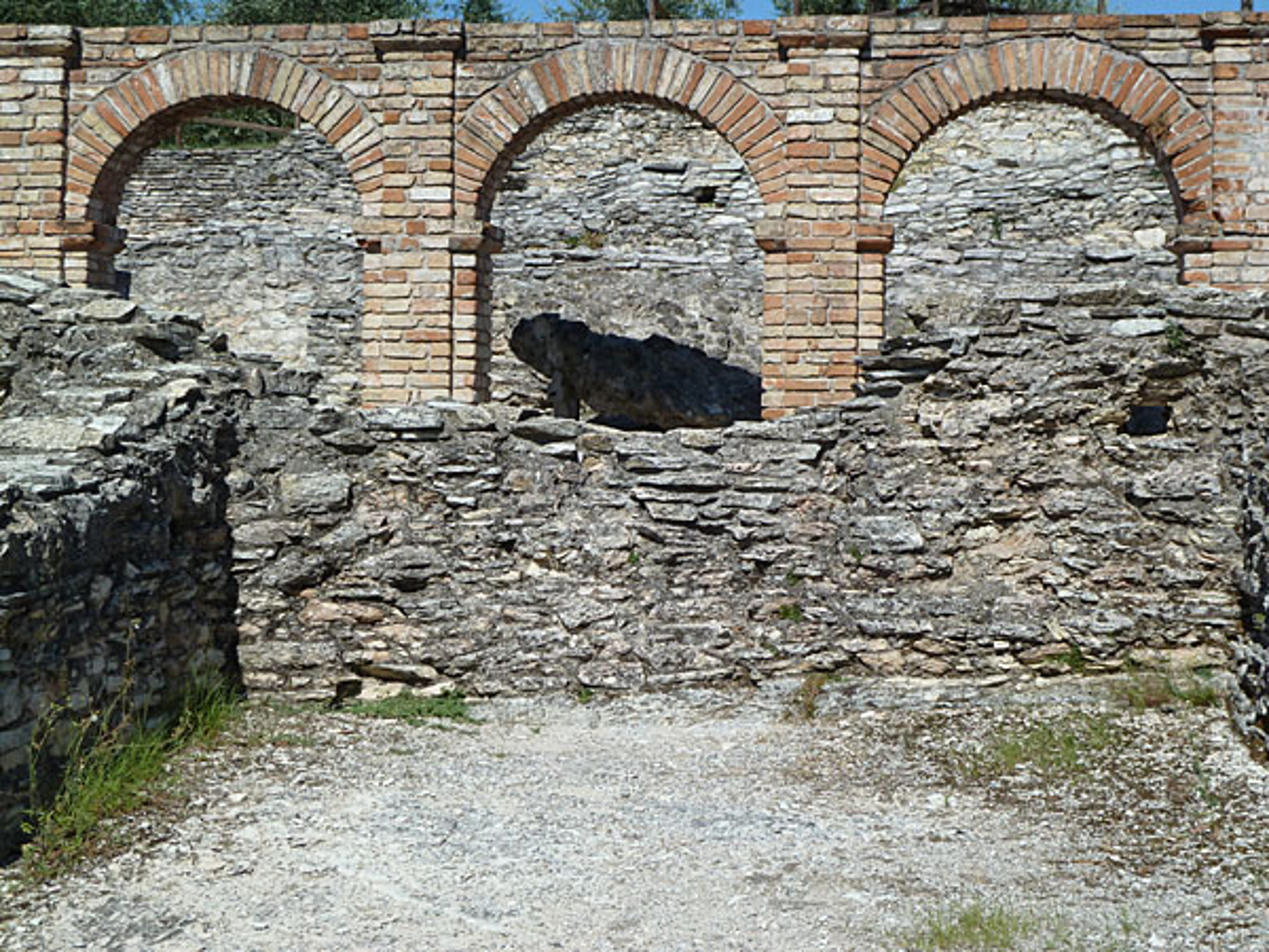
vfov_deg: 23.3
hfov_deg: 30.7
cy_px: 476
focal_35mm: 63
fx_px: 2310
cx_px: 634
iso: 80
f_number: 5
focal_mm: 10.3
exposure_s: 1/640
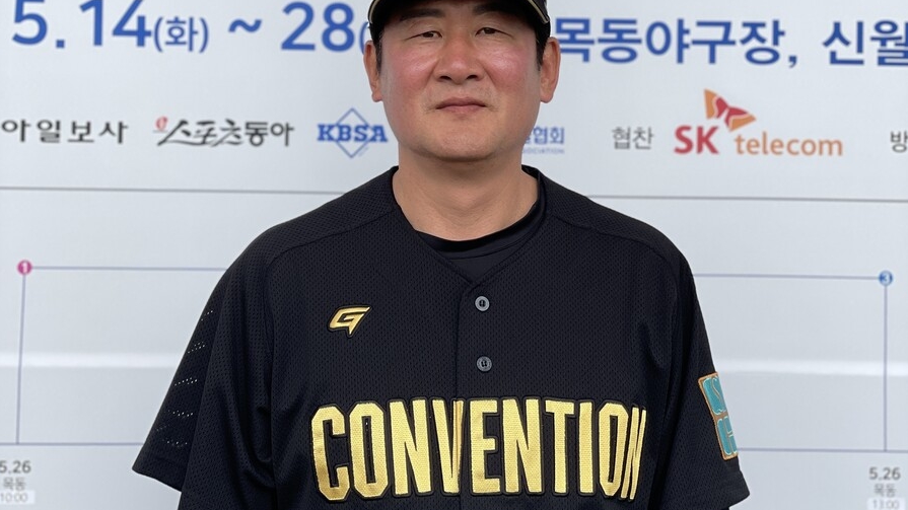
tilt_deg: +3.9
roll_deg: +0.0
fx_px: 1829
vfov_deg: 15.8
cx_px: 453
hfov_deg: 27.9
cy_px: 112
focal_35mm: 76
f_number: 2
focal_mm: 6
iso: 32
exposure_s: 1/585
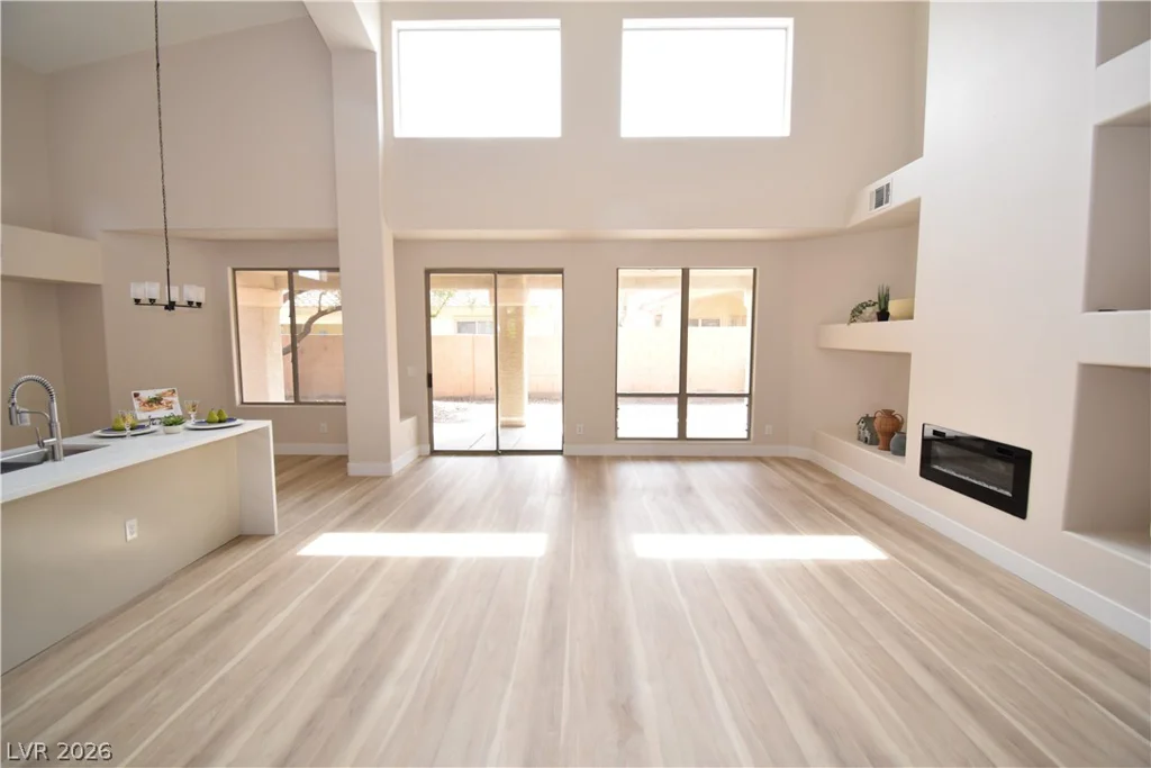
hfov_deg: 100.4
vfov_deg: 77.3
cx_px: 576
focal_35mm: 15
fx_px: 480
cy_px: 384
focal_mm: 10
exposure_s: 1/200
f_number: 5.6
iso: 800
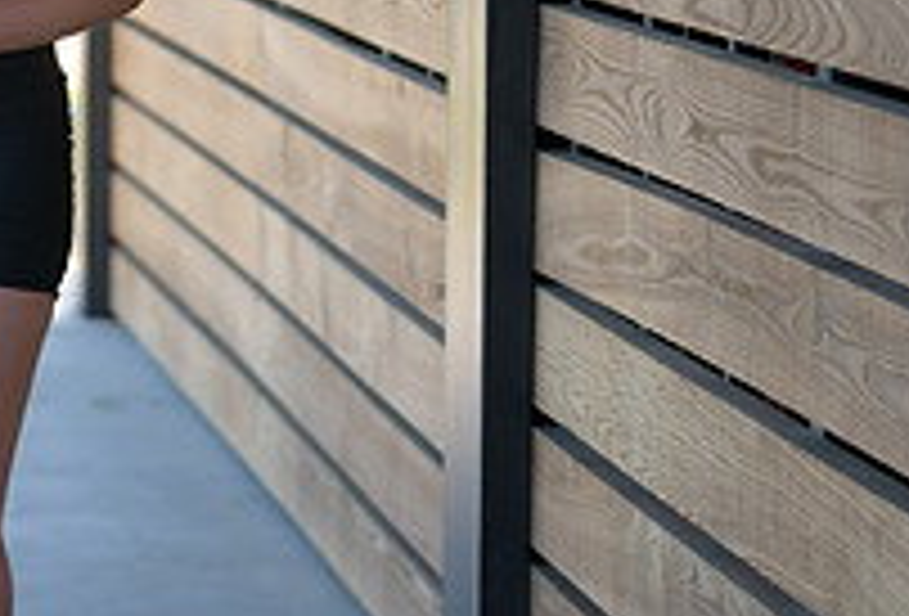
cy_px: 134
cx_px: -57
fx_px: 5686
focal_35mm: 224
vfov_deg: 6.2
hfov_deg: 9.1
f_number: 2.8
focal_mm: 70
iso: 200
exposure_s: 1/320
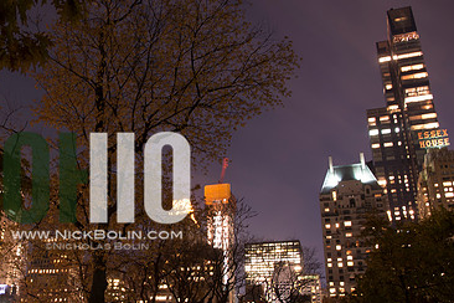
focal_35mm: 38
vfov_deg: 34.9
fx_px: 479
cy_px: 191
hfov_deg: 48.1
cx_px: 97
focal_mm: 24
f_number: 6.3
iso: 200
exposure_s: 15
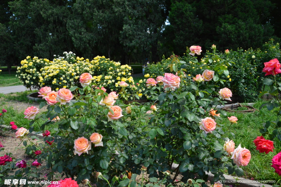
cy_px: 94
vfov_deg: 41.6
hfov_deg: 59.5
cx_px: 140
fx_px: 246
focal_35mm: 32
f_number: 22
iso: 2800
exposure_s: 1/250
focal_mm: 21
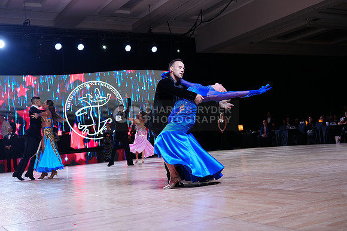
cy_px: 116
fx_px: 415
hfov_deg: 45.4
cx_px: 174
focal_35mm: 43
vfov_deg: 31.2
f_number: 4
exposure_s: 1/500
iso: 1250
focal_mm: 43
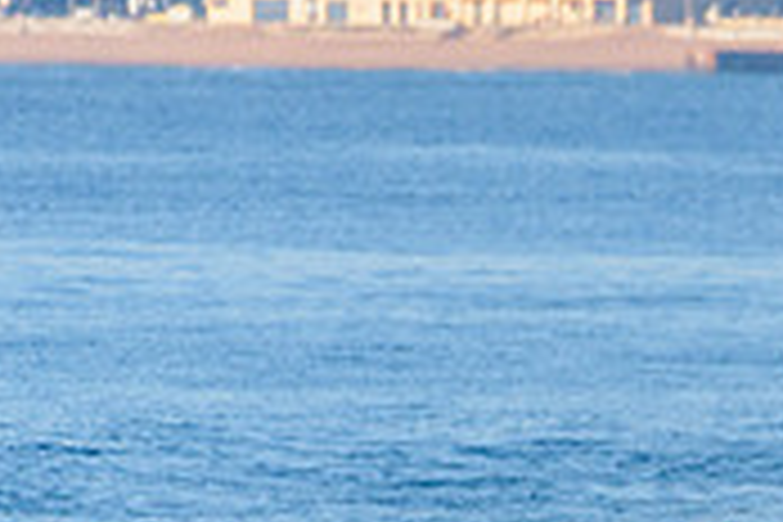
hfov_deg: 1.2
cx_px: 963
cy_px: 673
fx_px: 36298
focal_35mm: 1669
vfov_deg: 0.8
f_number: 5.6
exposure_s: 1/2000
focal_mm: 500
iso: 360
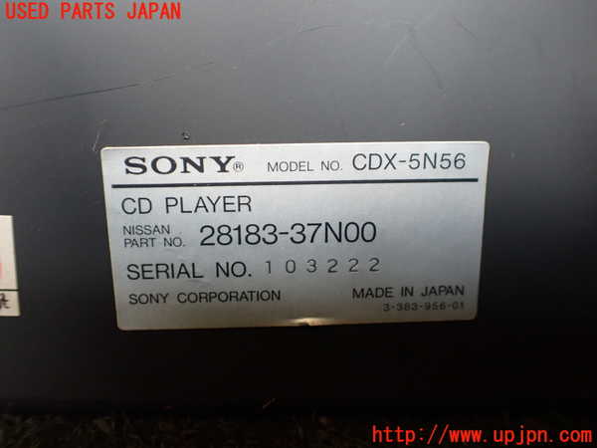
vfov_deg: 46.8
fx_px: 517
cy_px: 224
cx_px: 298
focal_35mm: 30
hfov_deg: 60.0
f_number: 2.3
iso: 400
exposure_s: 1/125
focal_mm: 5.4
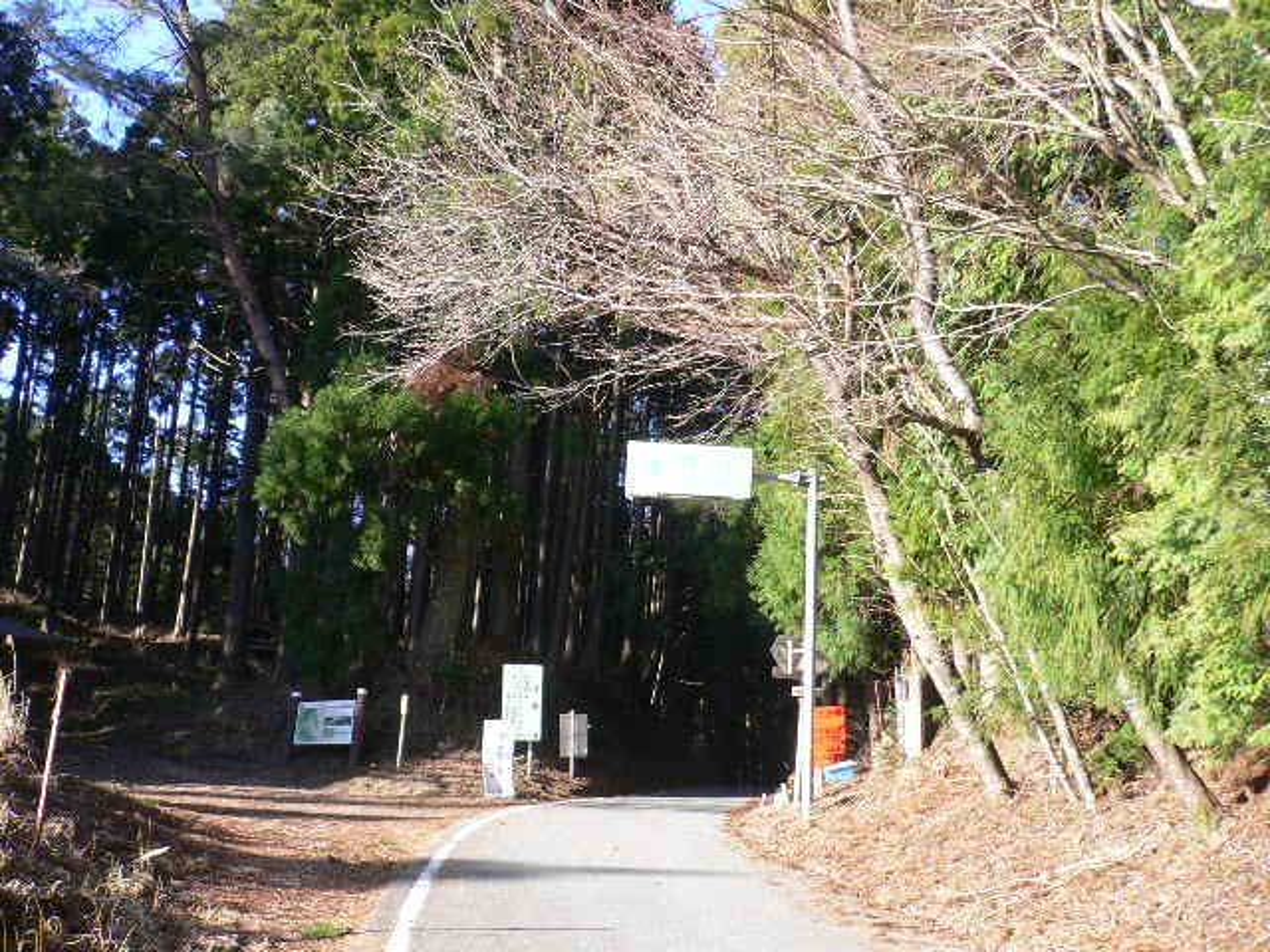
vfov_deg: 40.7
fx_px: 1284
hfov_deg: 52.6
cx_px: 635
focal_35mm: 35
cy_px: 476
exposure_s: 1/200
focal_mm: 5.8
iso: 100
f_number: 2.8
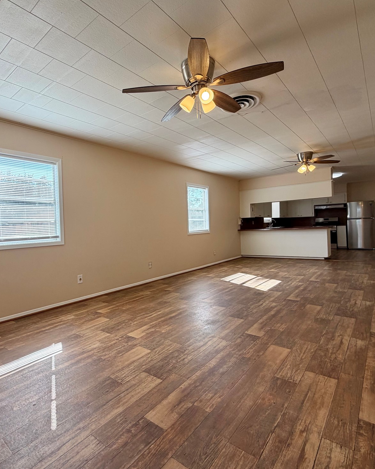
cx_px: 164
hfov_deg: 70.5
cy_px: 231
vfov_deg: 83.3
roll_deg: +2.2
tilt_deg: -1.7
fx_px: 264
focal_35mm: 19
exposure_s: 1/121
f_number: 2.2
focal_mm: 2.22
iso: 64
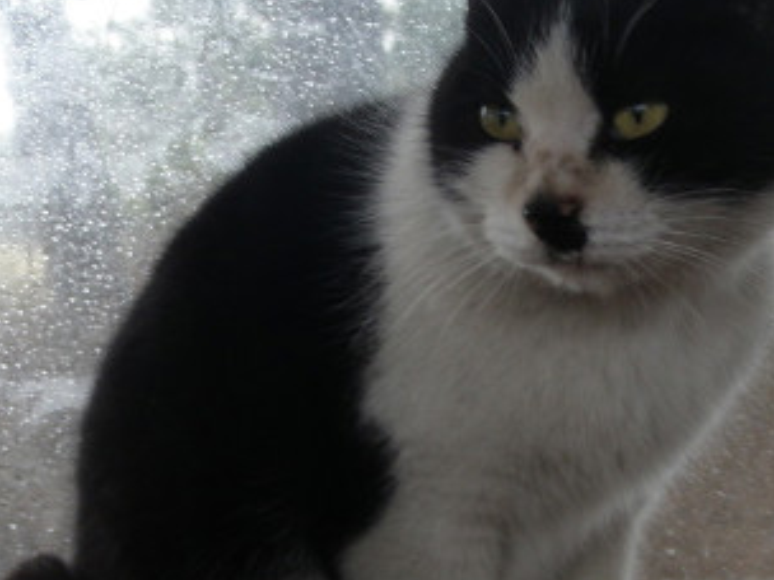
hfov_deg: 24.3
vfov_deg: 18.4
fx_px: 1789
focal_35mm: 80
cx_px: 502
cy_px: 324
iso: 80
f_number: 3.5
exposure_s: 1/30
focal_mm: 6.7
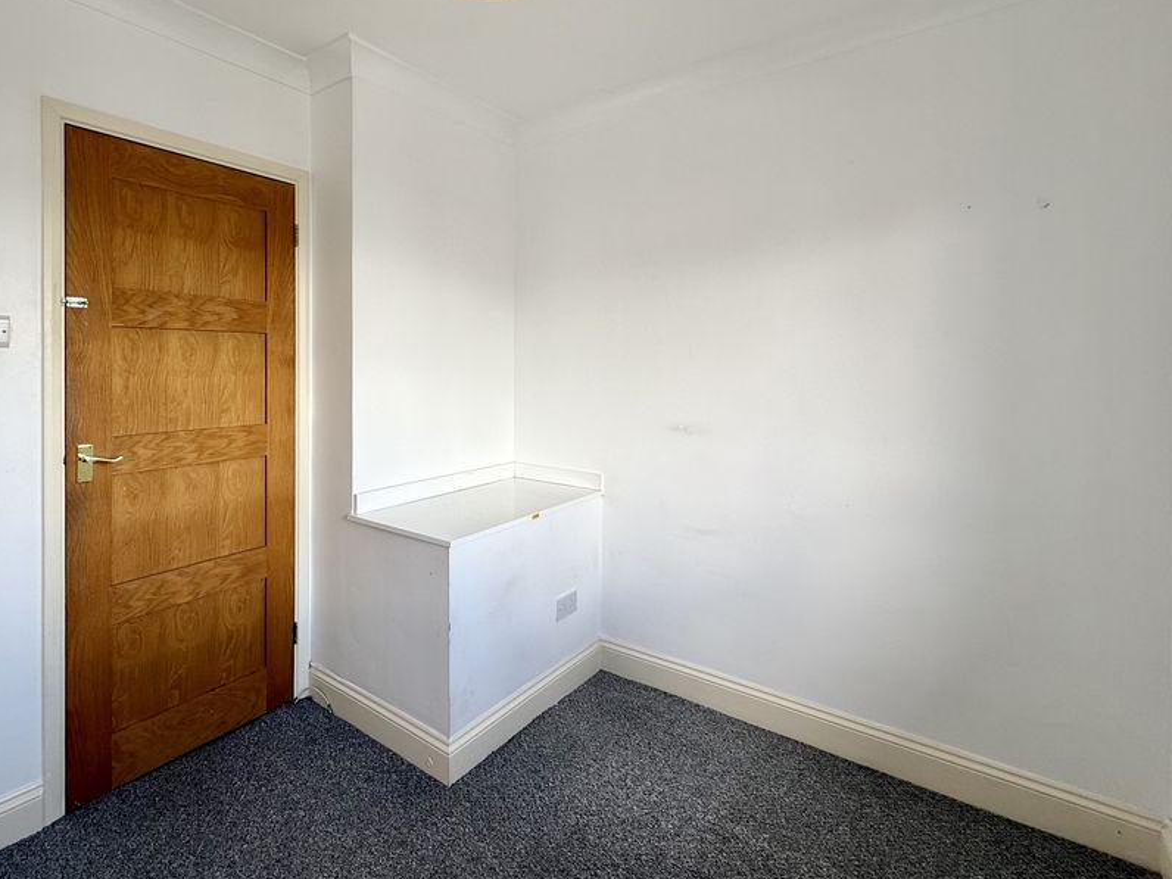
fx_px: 609
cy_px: 367
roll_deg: -0.4
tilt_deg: -0.1
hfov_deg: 86.6
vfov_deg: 71.1
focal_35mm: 18
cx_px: 465
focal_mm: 2.22
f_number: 2.2
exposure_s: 1/99
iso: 50
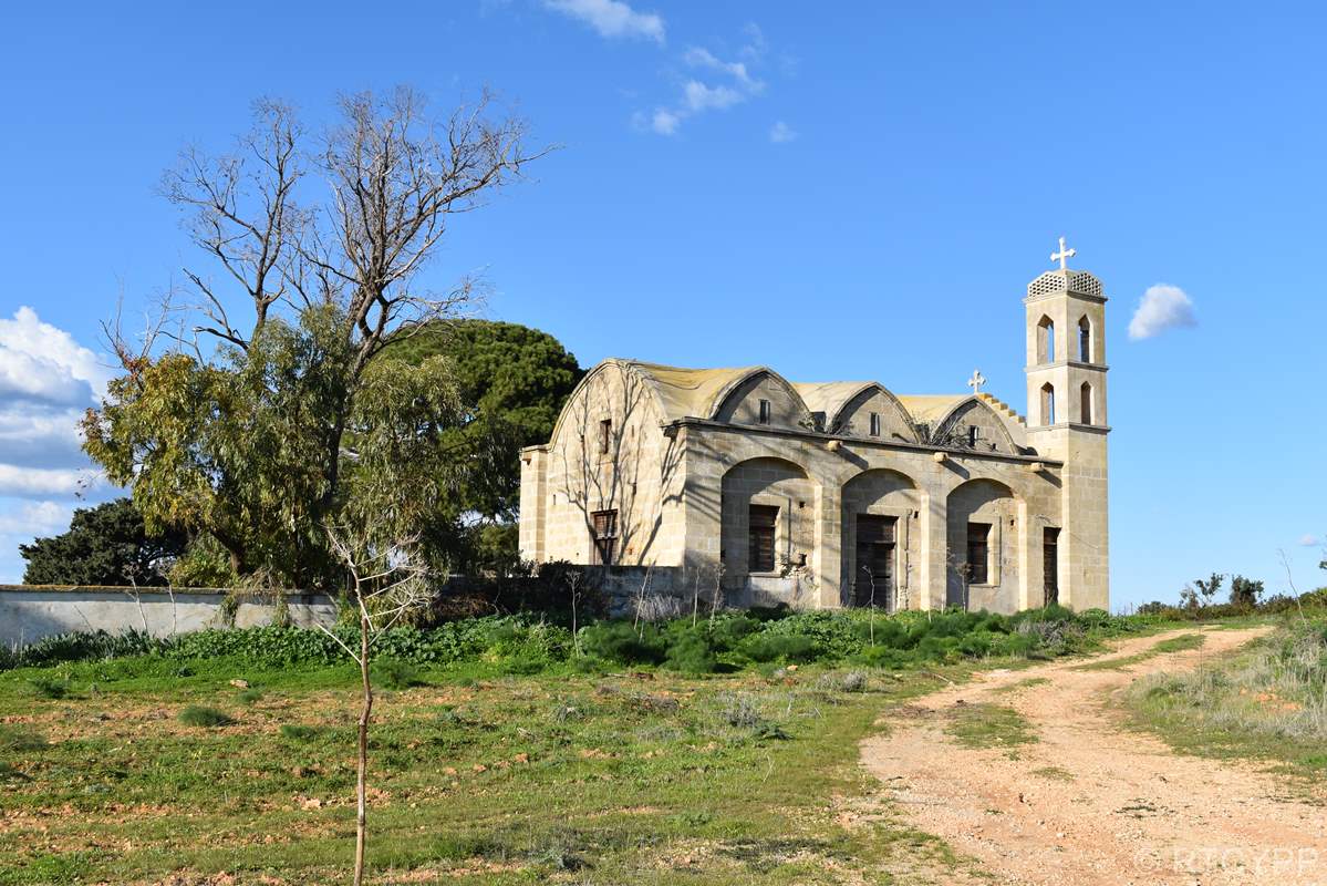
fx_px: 1604
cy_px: 443
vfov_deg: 30.9
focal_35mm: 44
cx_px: 664
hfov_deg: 45.0
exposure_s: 1/320
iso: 100
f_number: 9
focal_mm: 29
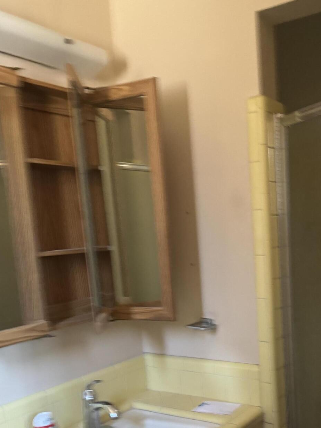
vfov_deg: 46.4
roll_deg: +4.3
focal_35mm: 39
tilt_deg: -8.5
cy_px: 314
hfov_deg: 35.8
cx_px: 249
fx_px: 482
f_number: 1.78
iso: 800
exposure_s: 1/41
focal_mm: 6.86
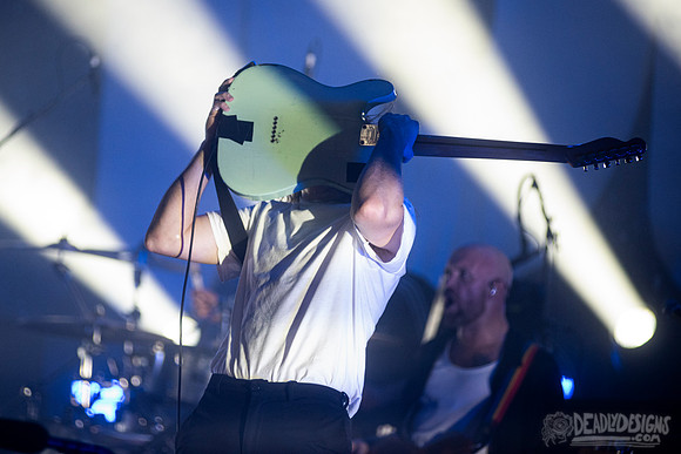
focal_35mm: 243
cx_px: 296
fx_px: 4602
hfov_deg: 8.5
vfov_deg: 5.7
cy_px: 178
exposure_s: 1/800
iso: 2500
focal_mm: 200
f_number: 3.2
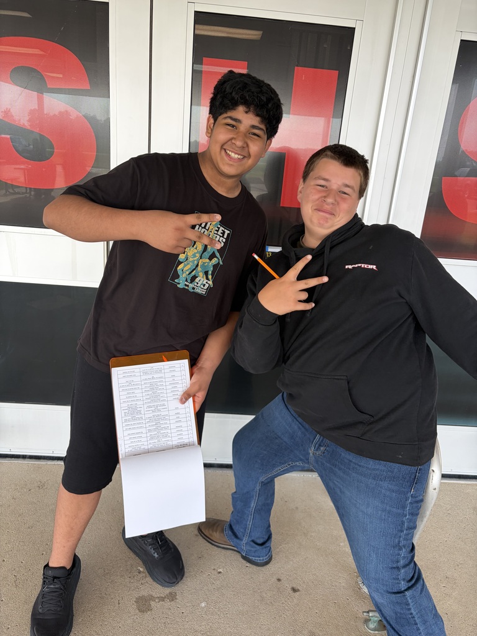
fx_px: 478
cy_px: 318
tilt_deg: -18.5
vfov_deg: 67.3
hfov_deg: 53.1
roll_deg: -5.1
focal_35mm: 26
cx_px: 238
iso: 50
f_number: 1.6
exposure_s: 1/334
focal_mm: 5.96
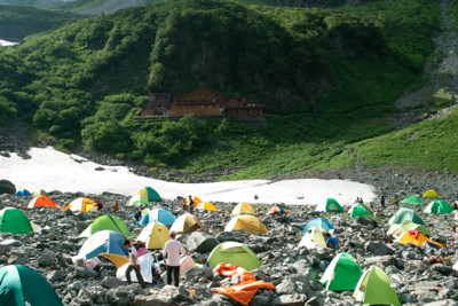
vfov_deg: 32.7
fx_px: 522
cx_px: 229
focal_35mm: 41
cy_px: 153
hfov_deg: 47.4
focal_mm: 24.2
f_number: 5
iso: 100
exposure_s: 1/125
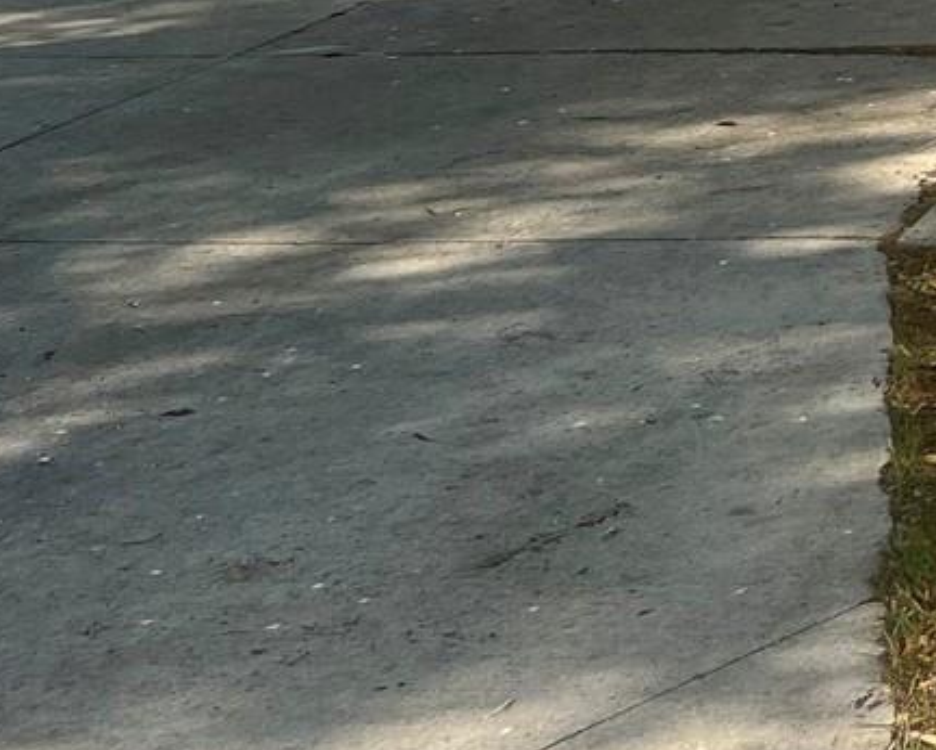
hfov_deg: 17.0
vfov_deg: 15.1
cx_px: 1649
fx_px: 2605
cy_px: -403
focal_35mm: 94
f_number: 1.6
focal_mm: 5.1
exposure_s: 1/1404
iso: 50
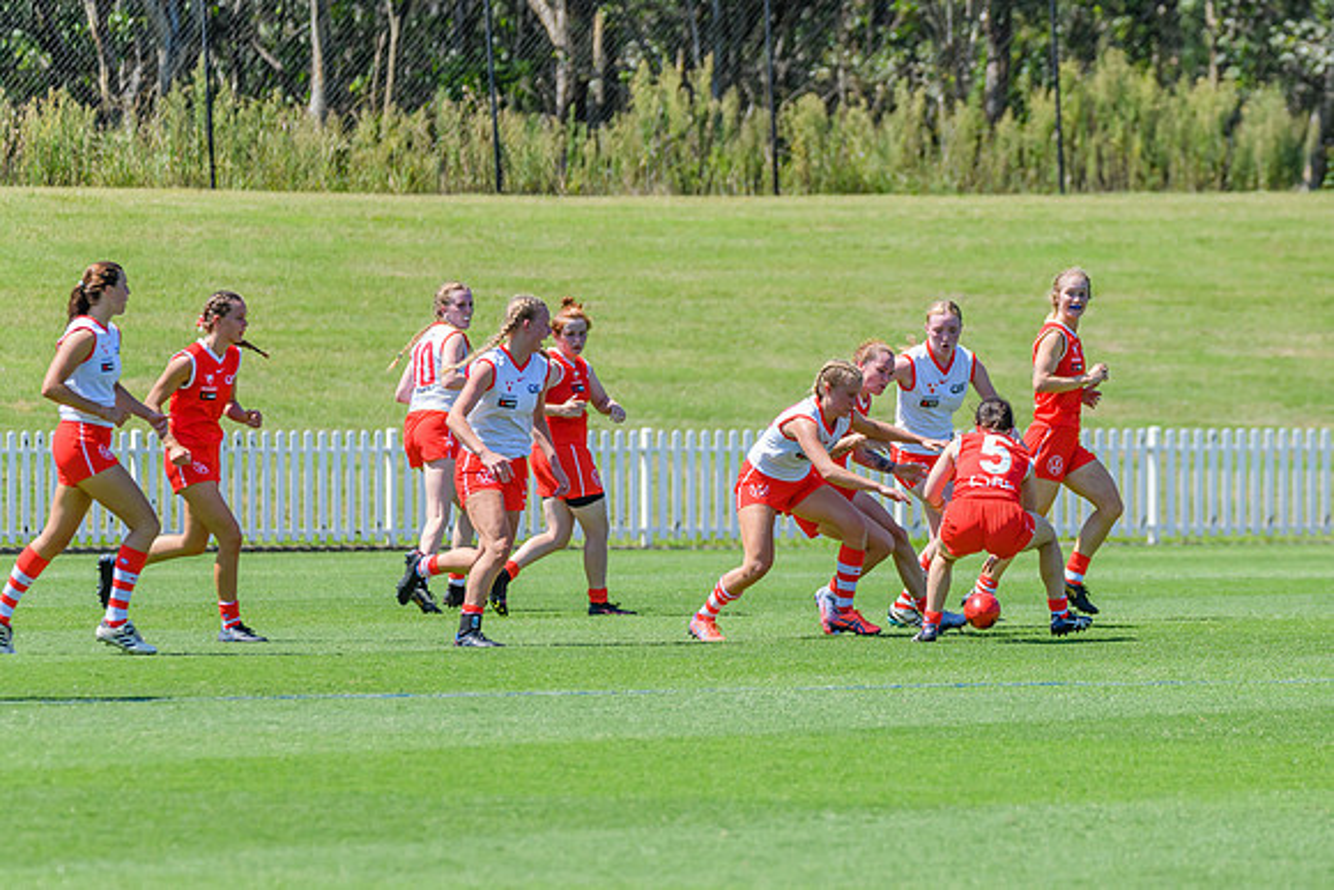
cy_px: 536
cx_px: 925
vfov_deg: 3.5
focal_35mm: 392
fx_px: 14546
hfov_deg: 5.2
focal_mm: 280
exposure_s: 1/2000
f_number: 7.1
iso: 800
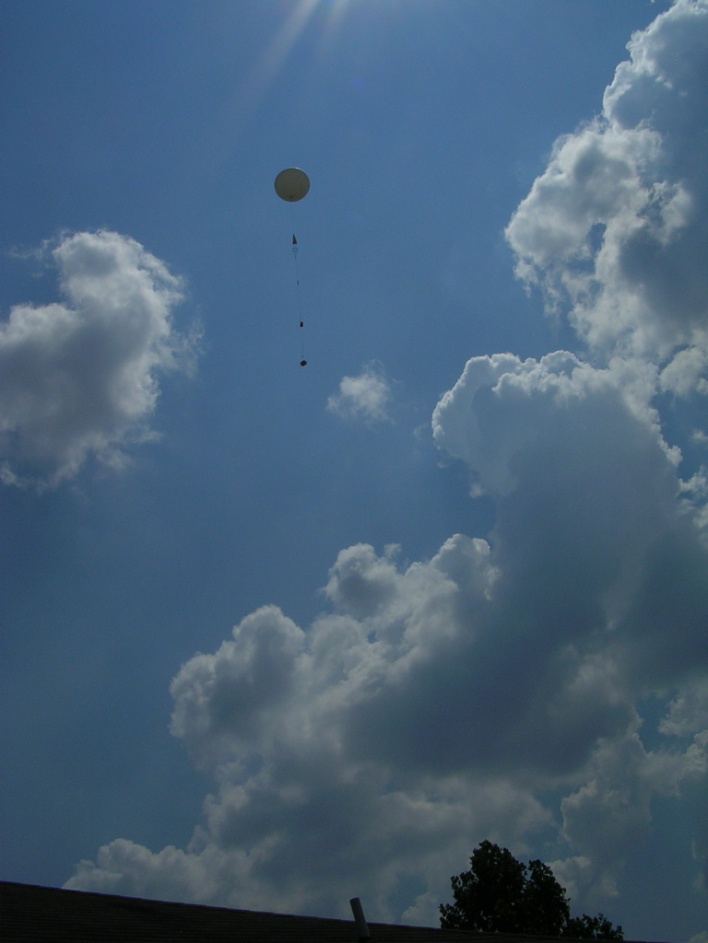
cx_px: 354
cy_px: 472
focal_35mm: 38
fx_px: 1036
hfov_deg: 37.7
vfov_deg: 49.0
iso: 50
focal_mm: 5.8
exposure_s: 1/2512
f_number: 5.6
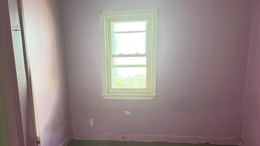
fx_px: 248
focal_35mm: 36
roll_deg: +1.9
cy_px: 106
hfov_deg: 55.1
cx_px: 114
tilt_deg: -11.0
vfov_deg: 32.3
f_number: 1.78
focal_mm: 6.76
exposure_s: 1/60
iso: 250
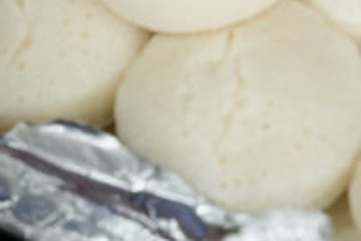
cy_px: -280
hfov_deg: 5.7
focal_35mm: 359
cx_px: 330
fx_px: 3602
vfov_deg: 3.8
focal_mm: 70
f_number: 5.6
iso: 1250
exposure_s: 1/200
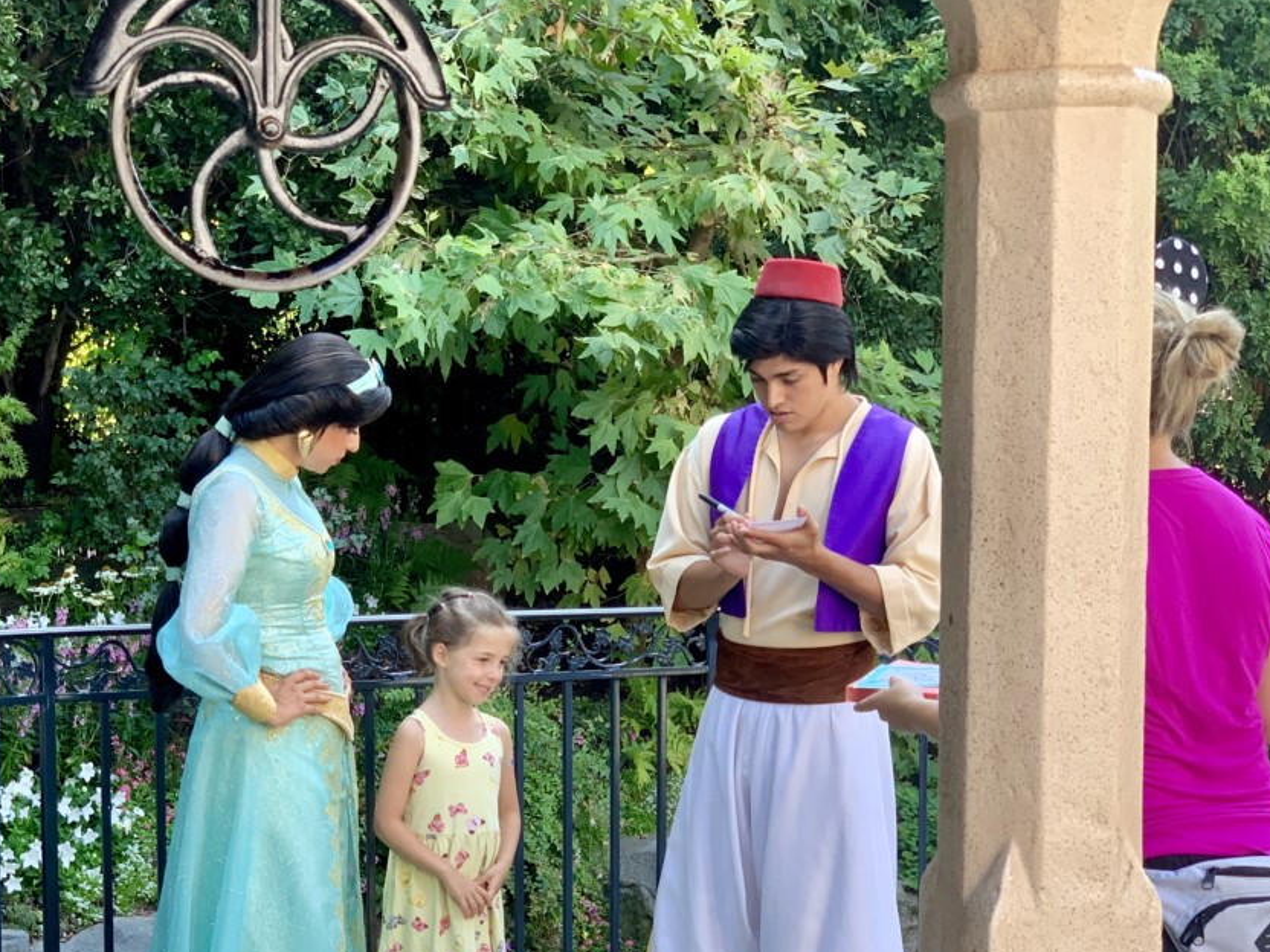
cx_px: 463
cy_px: 647
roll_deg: -1.6
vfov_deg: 19.6
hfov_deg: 25.9
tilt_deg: -5.0
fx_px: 2752
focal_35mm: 75
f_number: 2.4
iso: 50
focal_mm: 6
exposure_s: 1/122
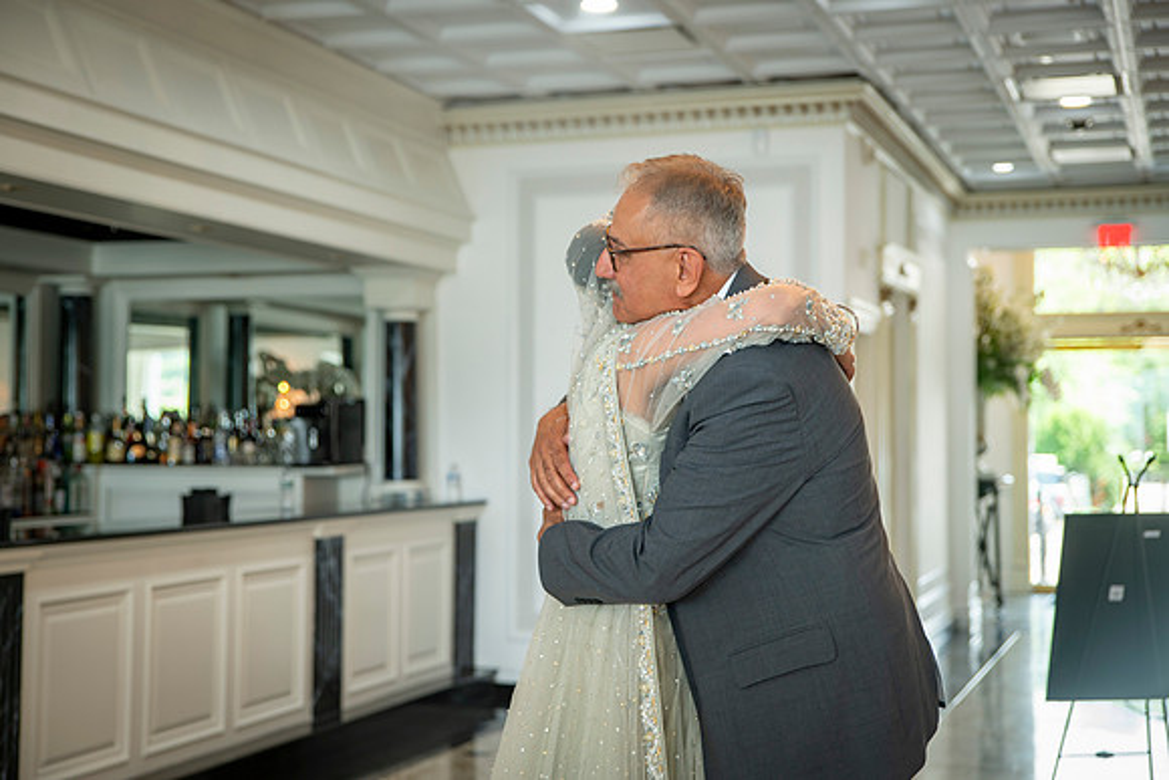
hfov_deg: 34.1
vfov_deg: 23.1
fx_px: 1906
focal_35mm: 59
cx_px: 568
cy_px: 377
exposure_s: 1/80
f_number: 2.8
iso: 200
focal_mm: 55
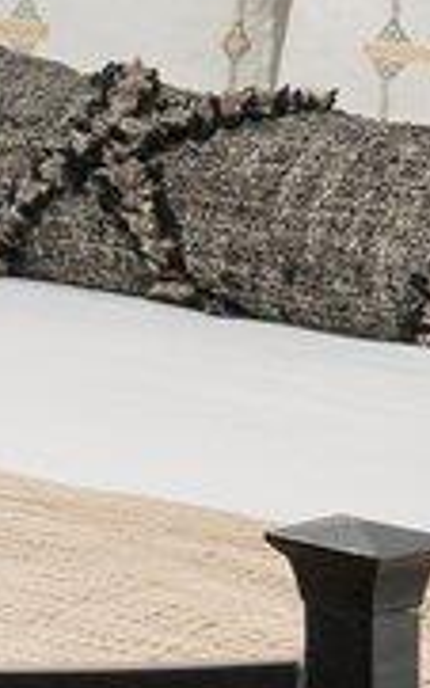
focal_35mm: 184
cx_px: -894
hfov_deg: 6.5
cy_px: -363
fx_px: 3453
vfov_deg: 10.9
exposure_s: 1.3
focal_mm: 16
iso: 400
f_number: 8
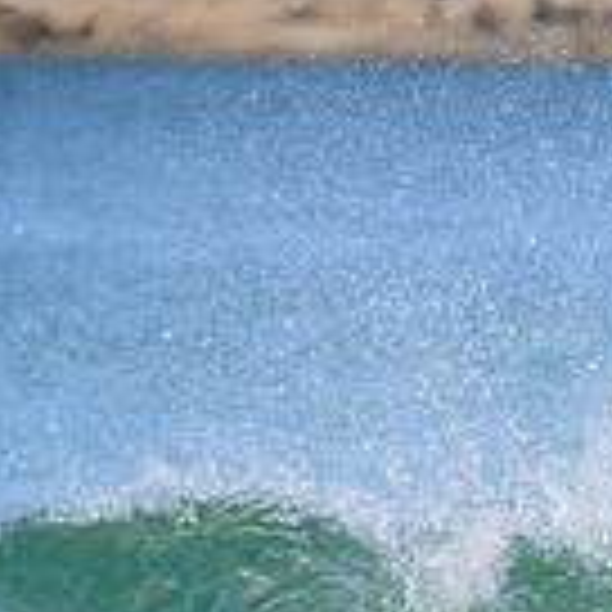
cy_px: 781
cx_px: 900
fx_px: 44225
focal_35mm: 2211
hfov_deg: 0.8
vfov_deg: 0.8
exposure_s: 1/2000
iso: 1250
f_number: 11
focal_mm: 610
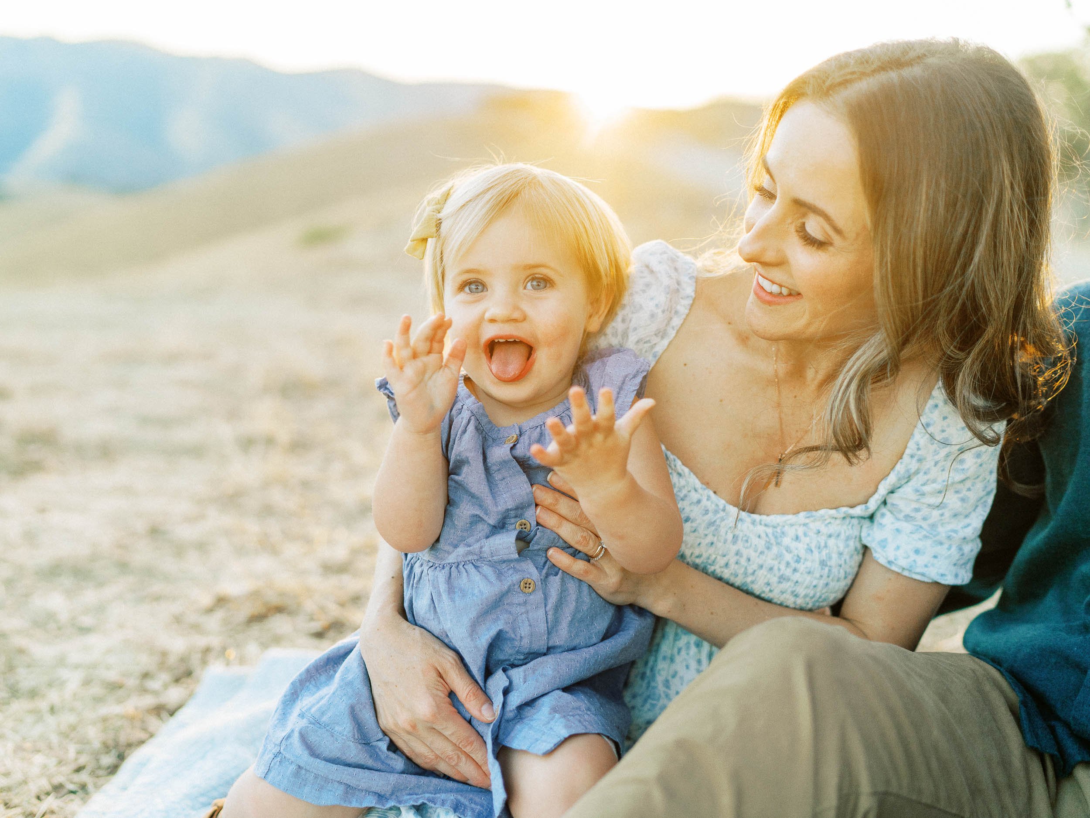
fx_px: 1192
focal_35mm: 38
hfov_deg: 49.0
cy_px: 409
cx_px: 477
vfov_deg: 37.9
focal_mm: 35
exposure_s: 1/800
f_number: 1.8
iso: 400
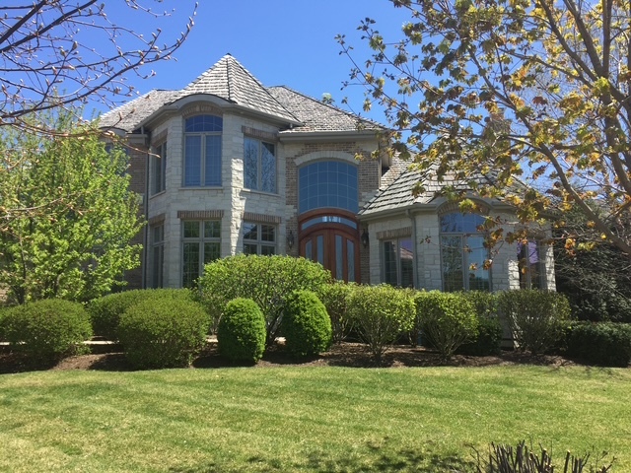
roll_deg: -1.8
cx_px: 316
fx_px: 529
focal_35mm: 29
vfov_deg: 48.2
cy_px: 236
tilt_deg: +2.5
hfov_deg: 61.7
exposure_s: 1/1014
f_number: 2.2
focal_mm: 4.15
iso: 32
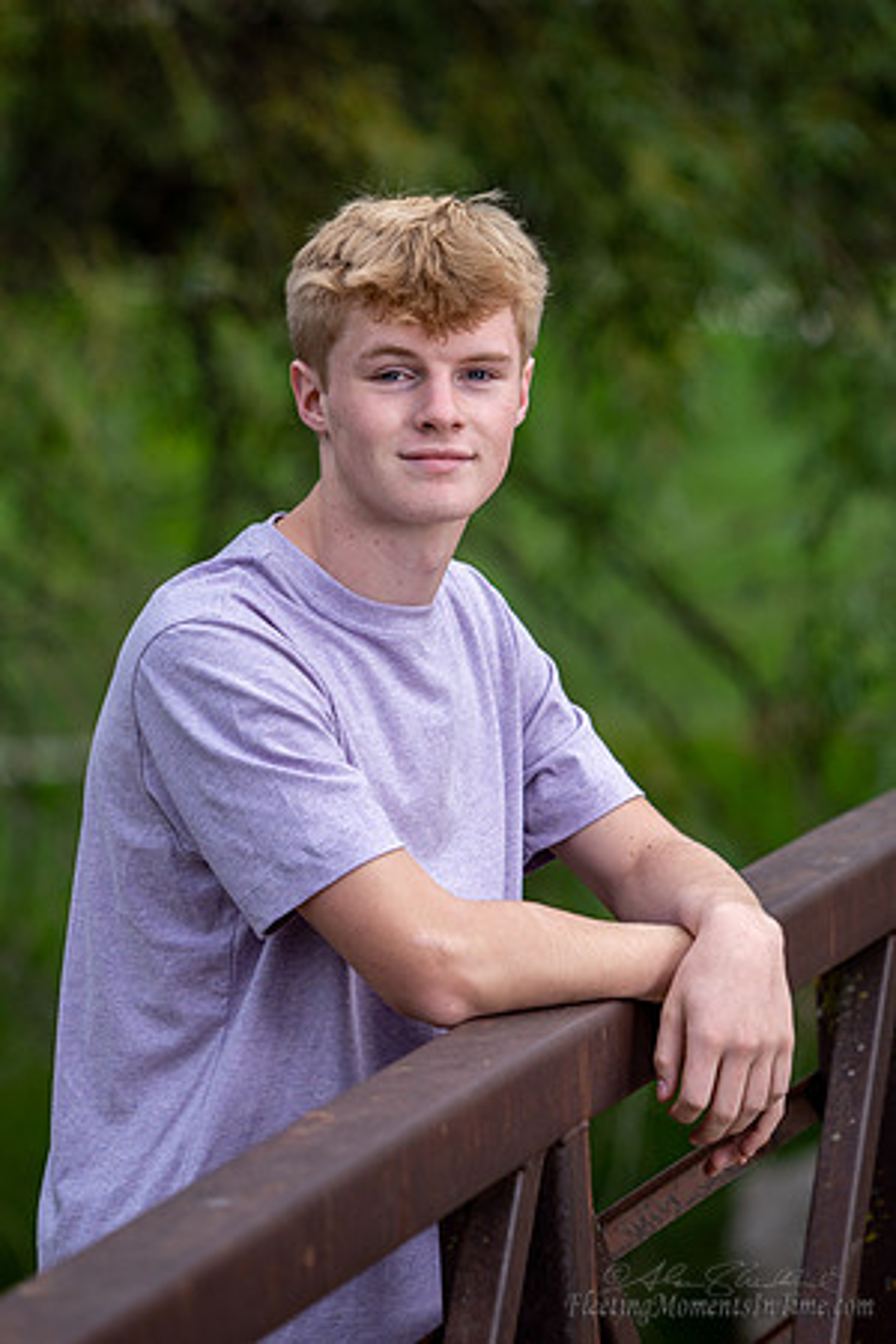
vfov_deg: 11.4
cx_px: 448
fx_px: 6719
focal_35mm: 180
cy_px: 672
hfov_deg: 7.6
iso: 100
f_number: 4
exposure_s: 1/250
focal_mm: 180
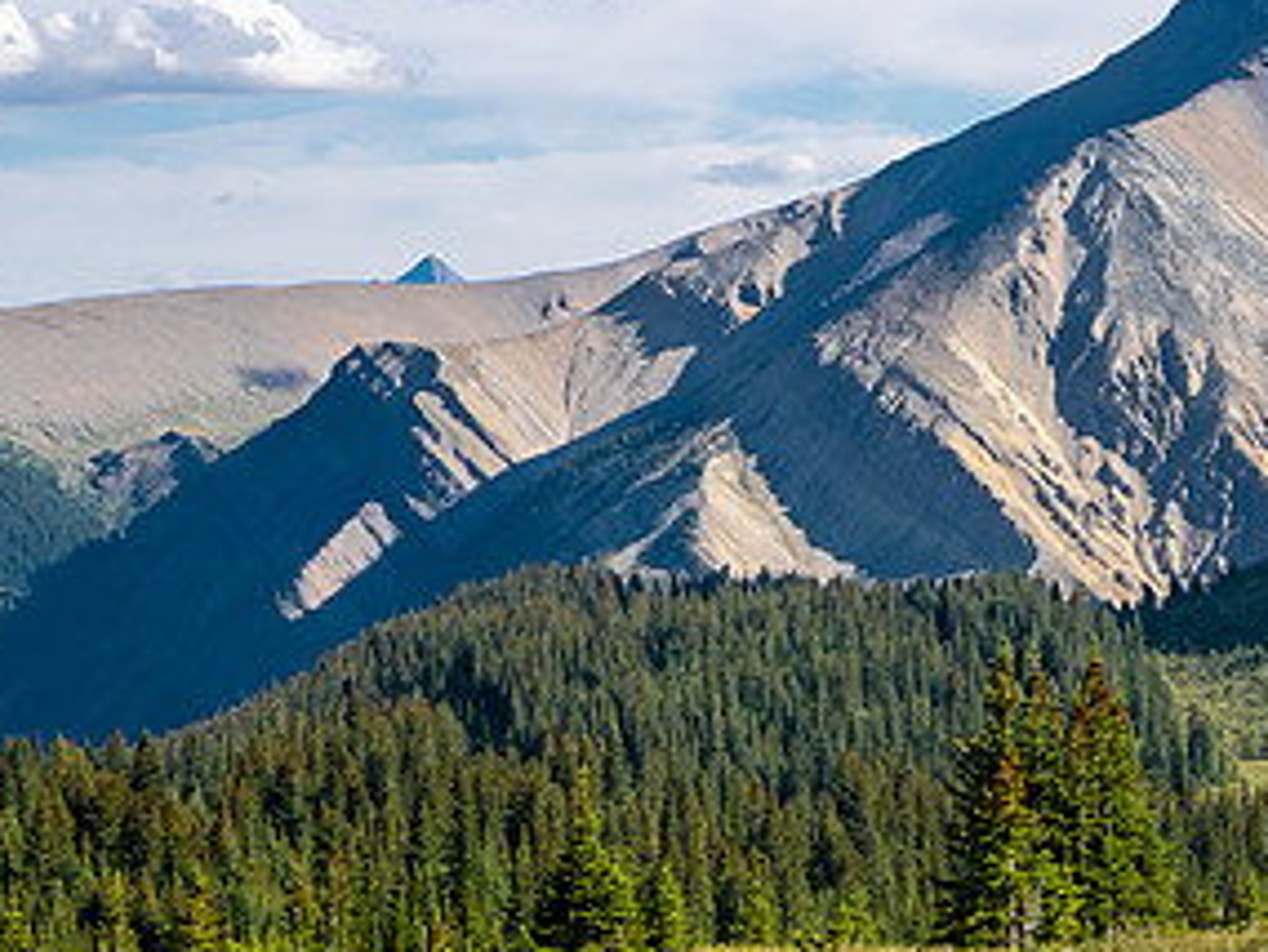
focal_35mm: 114
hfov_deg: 17.1
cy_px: 234
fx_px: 4178
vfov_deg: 13.0
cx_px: 1081
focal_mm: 28
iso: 200
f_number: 8
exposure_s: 1/200
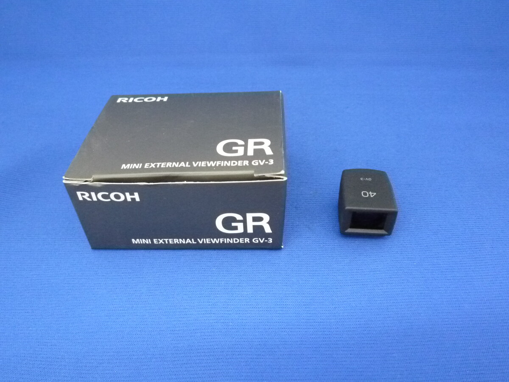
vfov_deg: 48.2
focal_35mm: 29
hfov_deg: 61.7
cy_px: 191
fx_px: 426
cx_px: 254
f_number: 3
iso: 800
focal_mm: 5.2
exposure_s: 1/40
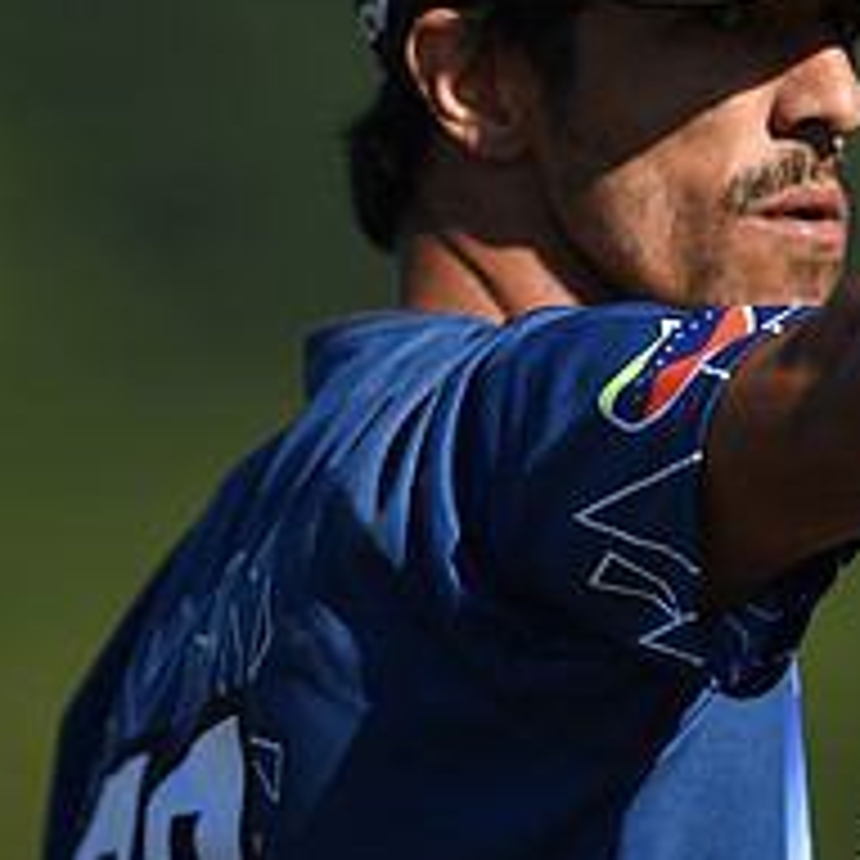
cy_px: 164
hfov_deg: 1.7
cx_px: 576
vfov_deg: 1.7
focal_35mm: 1030
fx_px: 28951
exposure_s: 1/2000
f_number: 3.5
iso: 100
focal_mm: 400
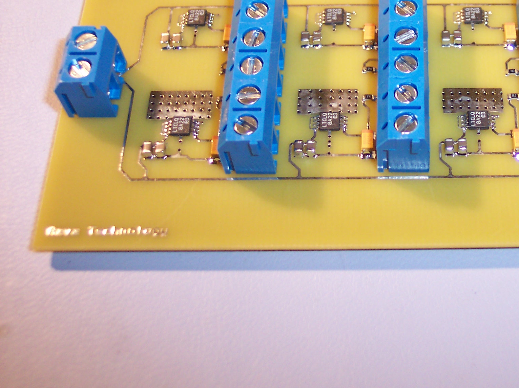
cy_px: 83
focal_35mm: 64
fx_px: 959
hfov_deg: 29.4
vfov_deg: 22.6
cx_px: 435
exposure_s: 1/45
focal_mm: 8
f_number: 2.8
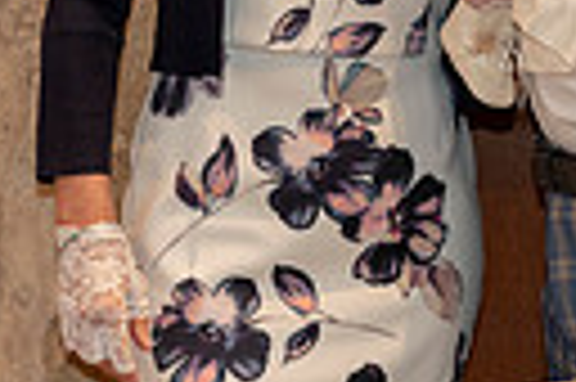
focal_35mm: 249
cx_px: 846
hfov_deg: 8.1
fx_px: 3979
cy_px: -173
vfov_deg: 5.5
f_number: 4
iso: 3200
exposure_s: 1/160
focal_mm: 55
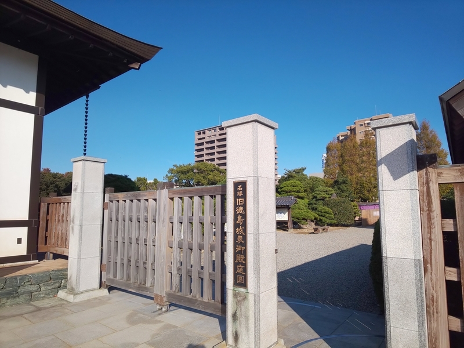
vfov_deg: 66.0
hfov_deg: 81.7
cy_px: 174
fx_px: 268
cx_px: 232
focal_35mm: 20
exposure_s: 1/1183
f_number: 1.94
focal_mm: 3.45
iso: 28
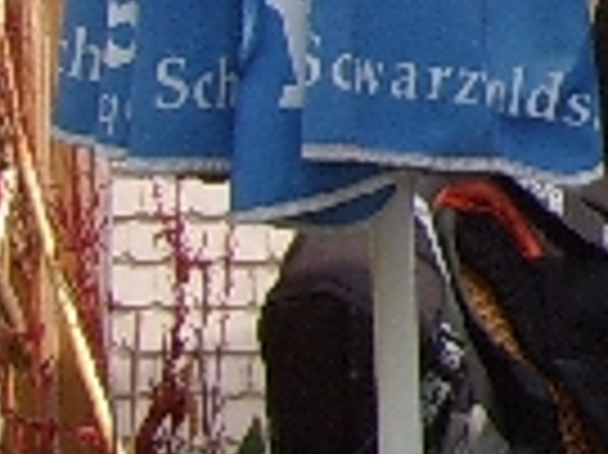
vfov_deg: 7.0
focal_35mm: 208
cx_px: 1707
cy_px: -180
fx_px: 3650
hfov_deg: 8.3
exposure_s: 1/90
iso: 50
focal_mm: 5.8
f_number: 5.8
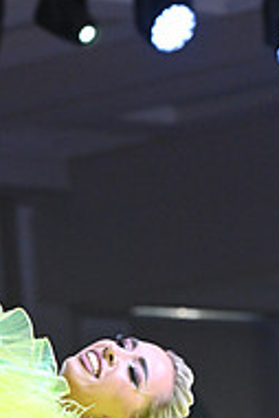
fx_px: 4432
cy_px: 627
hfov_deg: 3.6
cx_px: -126
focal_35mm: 382
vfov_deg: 5.3
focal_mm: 125
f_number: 6.3
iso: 2500
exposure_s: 1/400
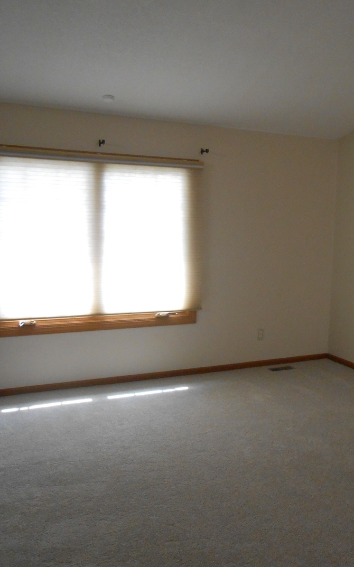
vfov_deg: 52.8
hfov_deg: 33.5
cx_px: 279
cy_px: 283
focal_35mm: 37
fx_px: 572
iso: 320
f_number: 3.5
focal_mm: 4.6
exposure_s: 1/30
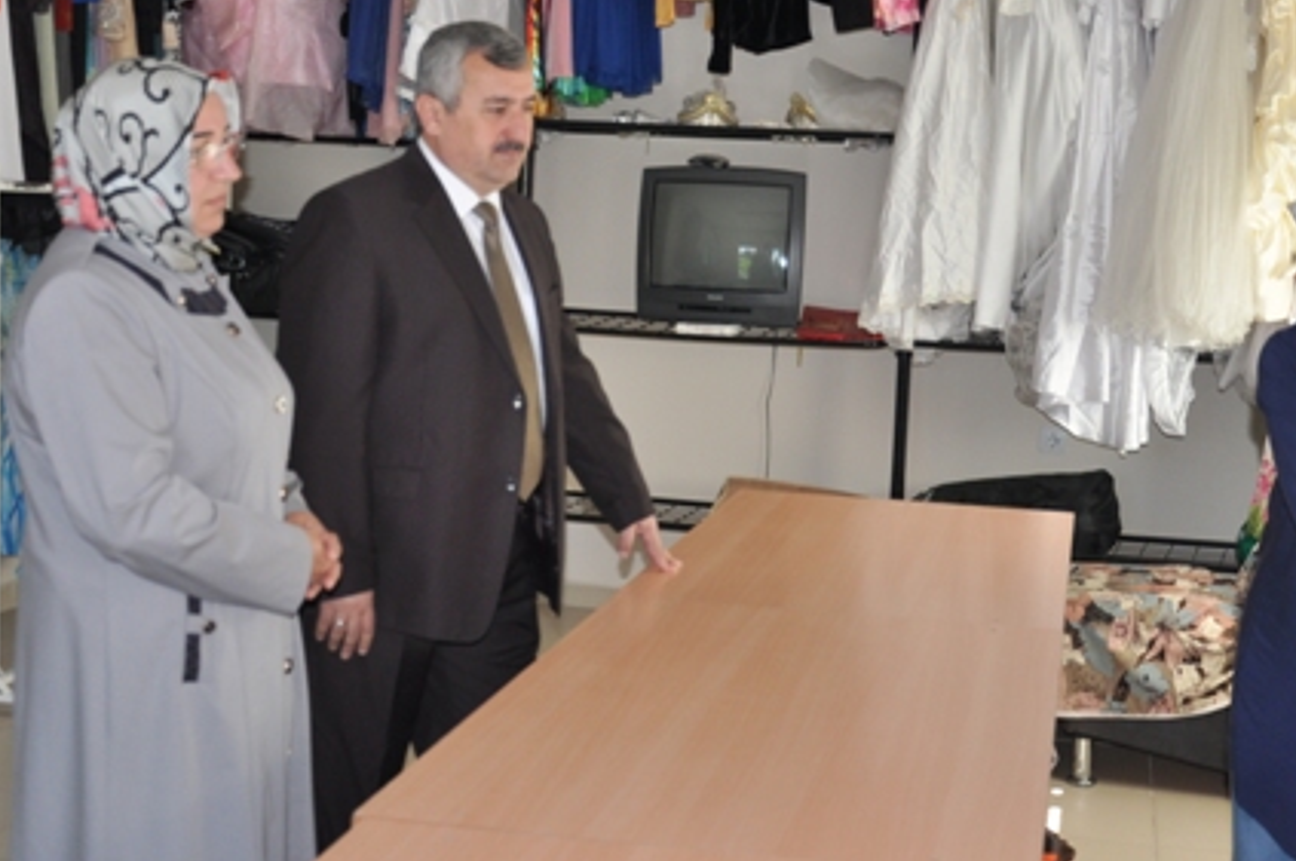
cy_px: 299
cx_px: 754
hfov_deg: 35.2
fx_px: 2041
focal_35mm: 57
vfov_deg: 23.7
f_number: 4
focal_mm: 25
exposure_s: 1/160
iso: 400
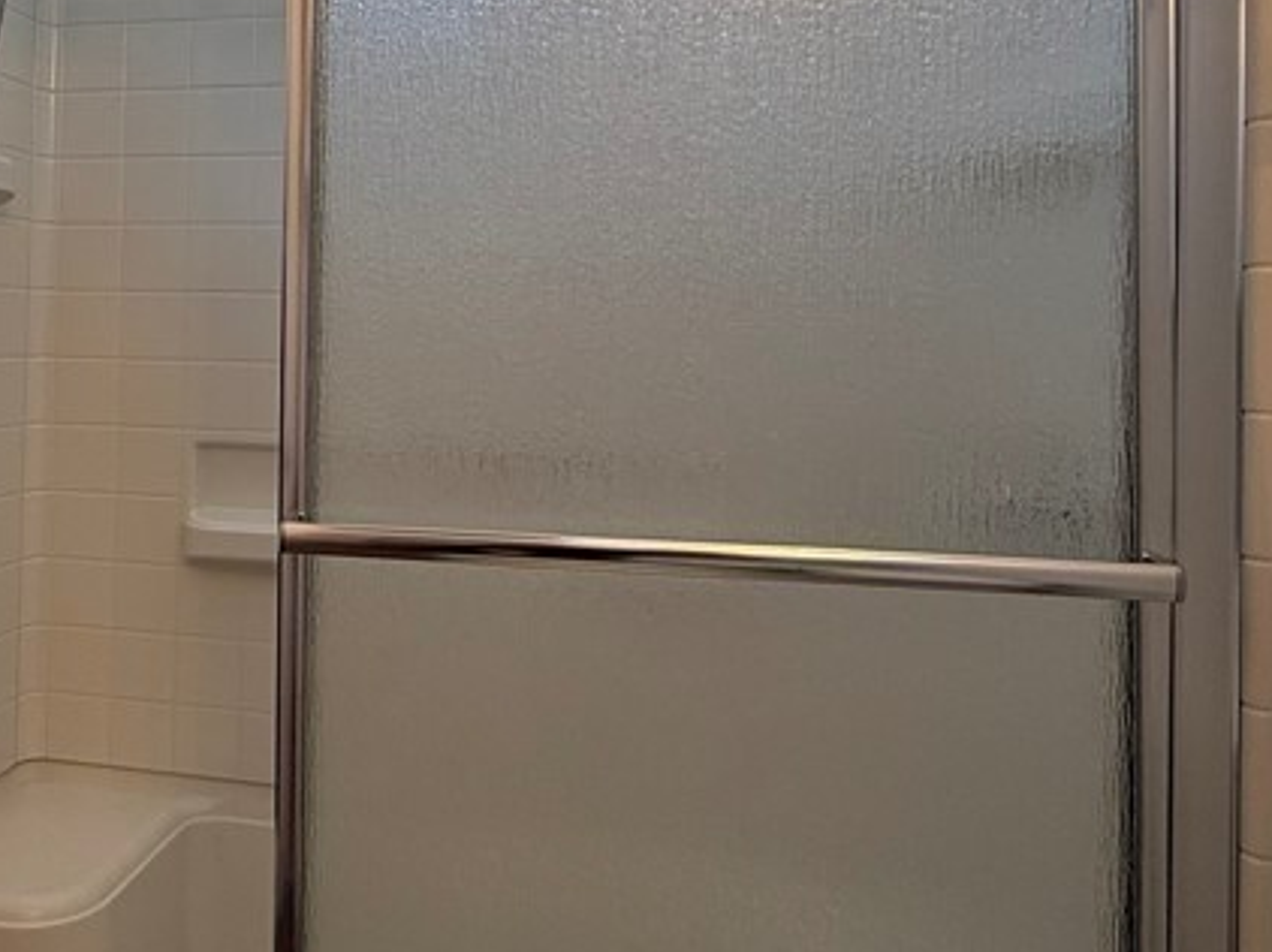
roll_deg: -1.4
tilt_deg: +2.2
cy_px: 307
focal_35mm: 34
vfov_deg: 41.2
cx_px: 320
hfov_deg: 51.7
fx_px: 1249
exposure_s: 1/120
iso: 125
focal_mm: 2.22
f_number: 2.2
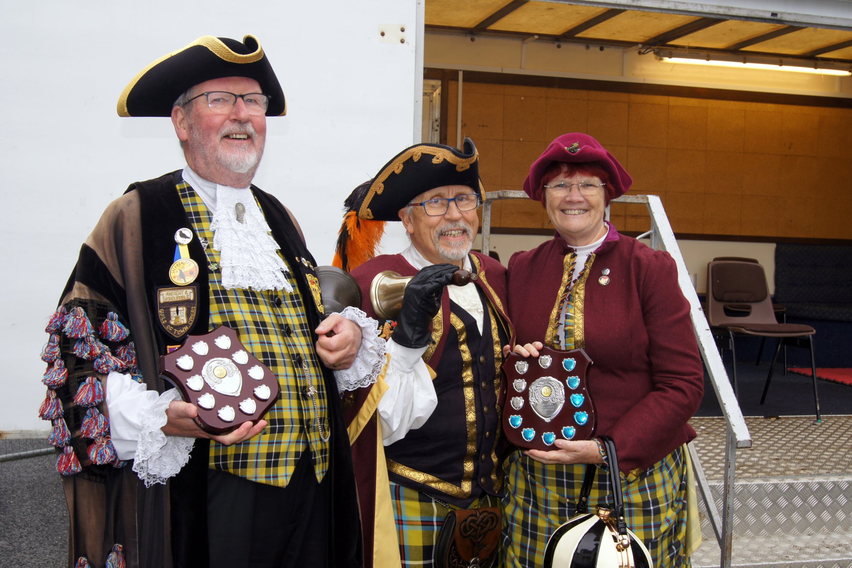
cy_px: 283
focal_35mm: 43
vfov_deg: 31.2
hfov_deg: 45.4
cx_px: 434
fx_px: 1018
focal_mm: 28
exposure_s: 1/125
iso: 100
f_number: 8
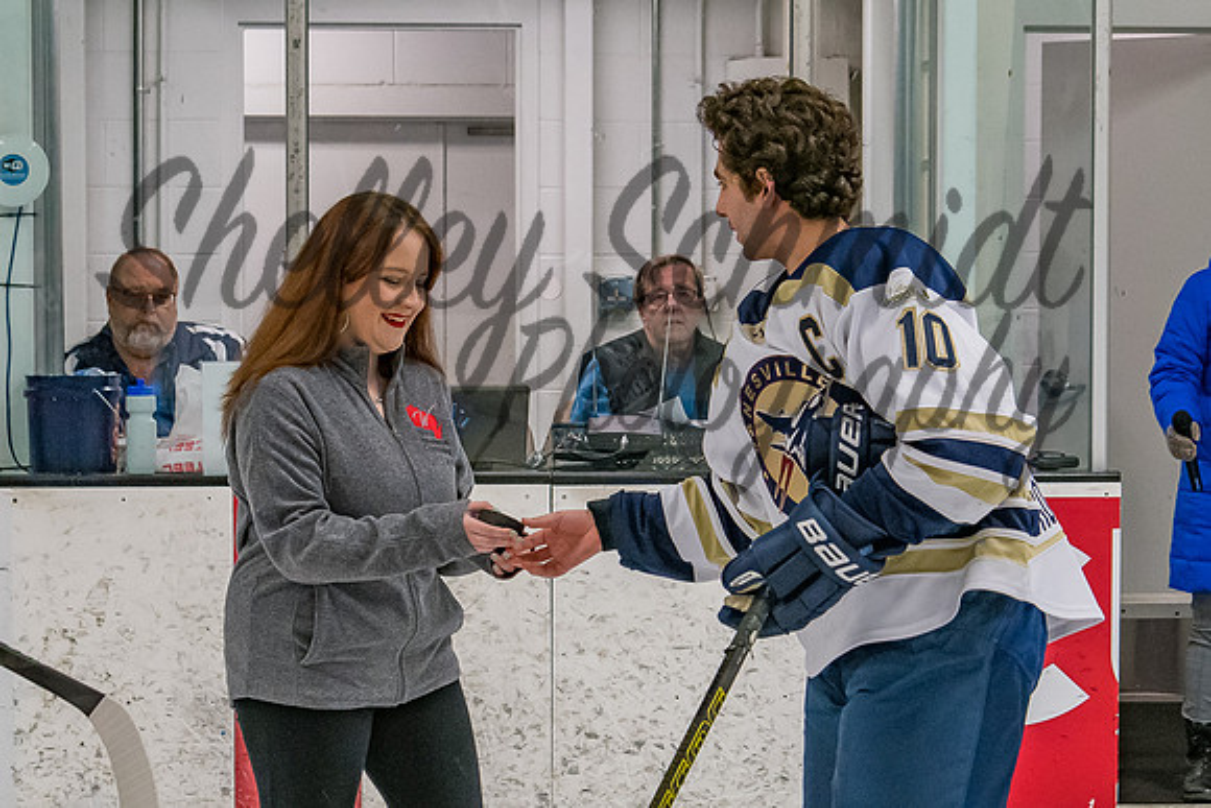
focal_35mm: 107
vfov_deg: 12.8
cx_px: 589
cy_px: 476
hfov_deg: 19.1
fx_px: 3591
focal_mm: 48
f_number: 5
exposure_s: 1/250
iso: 2000
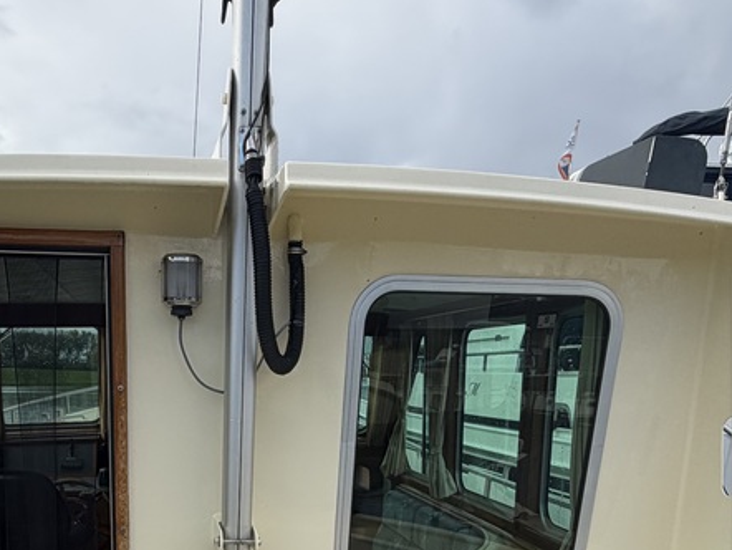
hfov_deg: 47.7
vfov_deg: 32.4
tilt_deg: -17.6
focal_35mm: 38
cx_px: 217
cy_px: 630
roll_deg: -1.0
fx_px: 804
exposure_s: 1/770
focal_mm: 2.22
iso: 25
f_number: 2.2
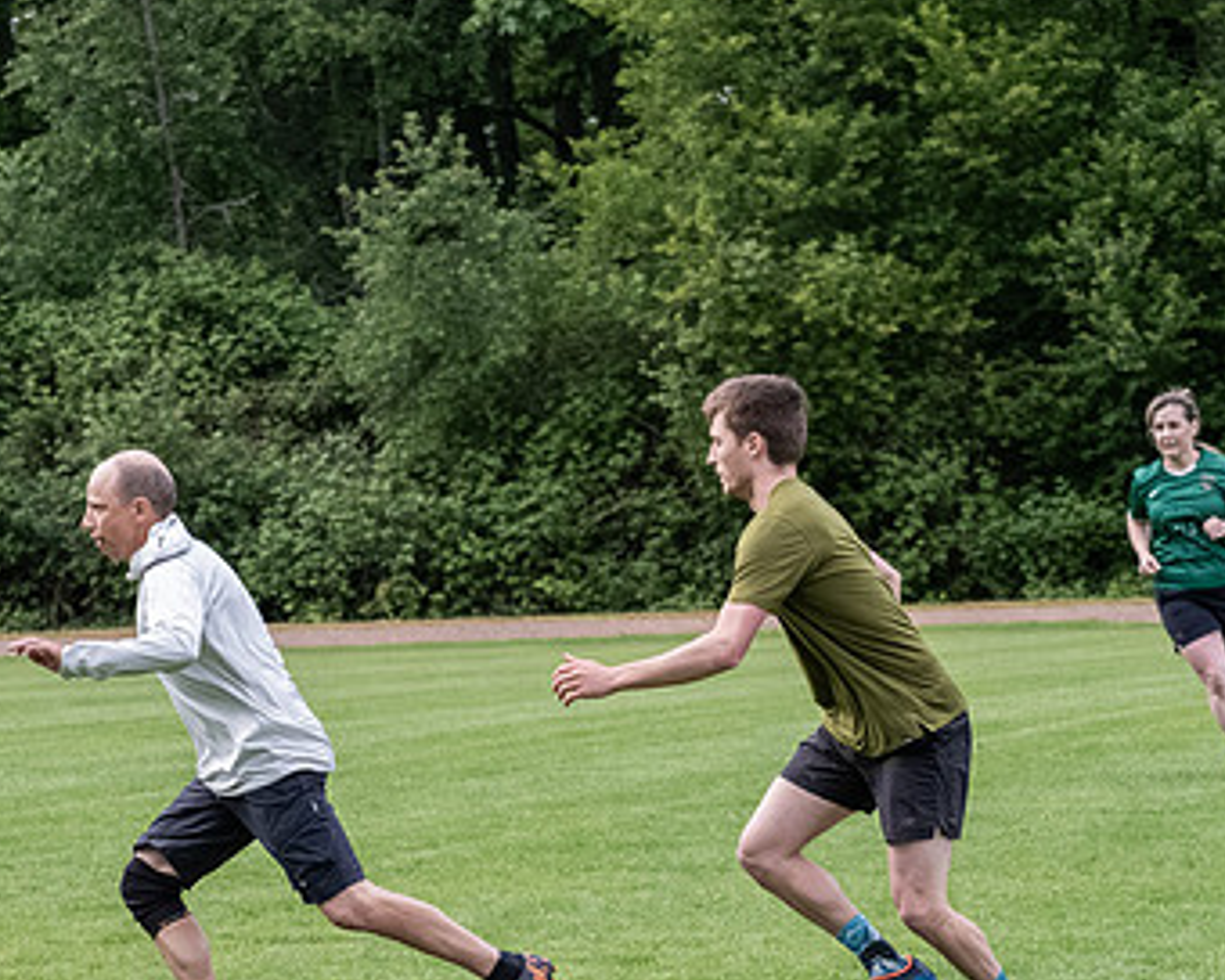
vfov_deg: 5.9
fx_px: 9535
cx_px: 497
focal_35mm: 263
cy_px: 758
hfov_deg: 7.3
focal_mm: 79
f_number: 5.6
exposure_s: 1/1250
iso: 3200
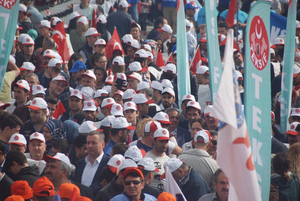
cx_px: 150
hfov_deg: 6.9
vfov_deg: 4.6
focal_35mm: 300
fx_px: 2504
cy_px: 100
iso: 200
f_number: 5.6
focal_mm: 200
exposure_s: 1/800
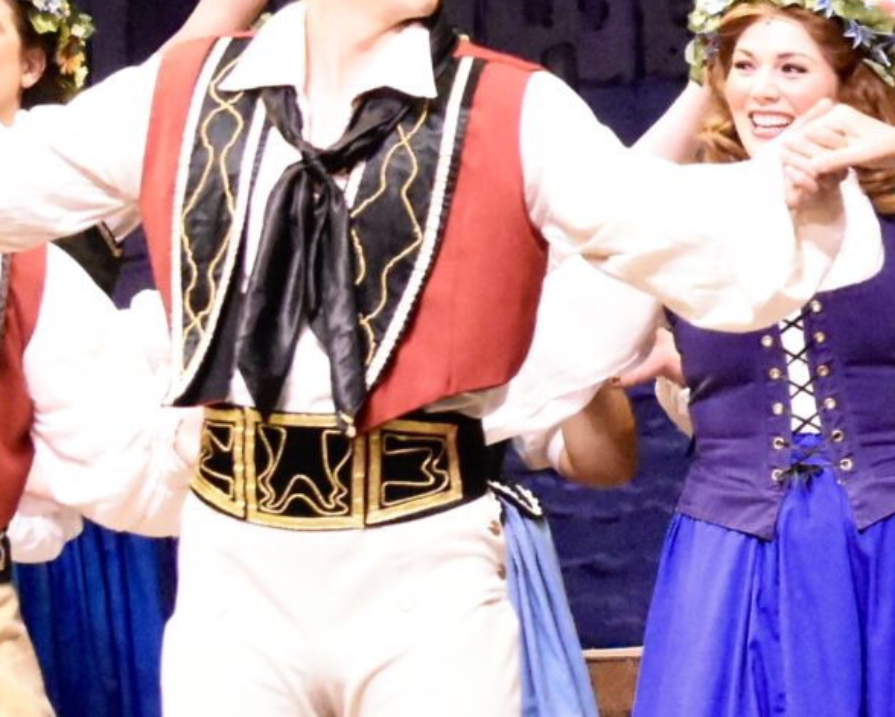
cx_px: 1591
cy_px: 263
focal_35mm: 527
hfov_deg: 3.6
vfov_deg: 2.9
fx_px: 13966
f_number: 5.6
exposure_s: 1/1250
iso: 12800
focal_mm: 86
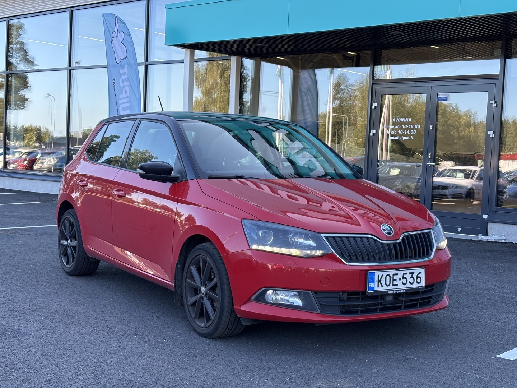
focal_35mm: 52
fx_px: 777
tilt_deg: -3.2
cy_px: 194
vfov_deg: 28.0
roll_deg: -2.8
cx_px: 258
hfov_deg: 36.8
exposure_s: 1/281
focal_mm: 5.96
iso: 32
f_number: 1.6
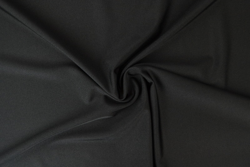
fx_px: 229
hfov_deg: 57.2
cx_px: 125
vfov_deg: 40.0
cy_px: 84
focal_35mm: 33
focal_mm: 22
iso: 100
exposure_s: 1/25
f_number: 5.6
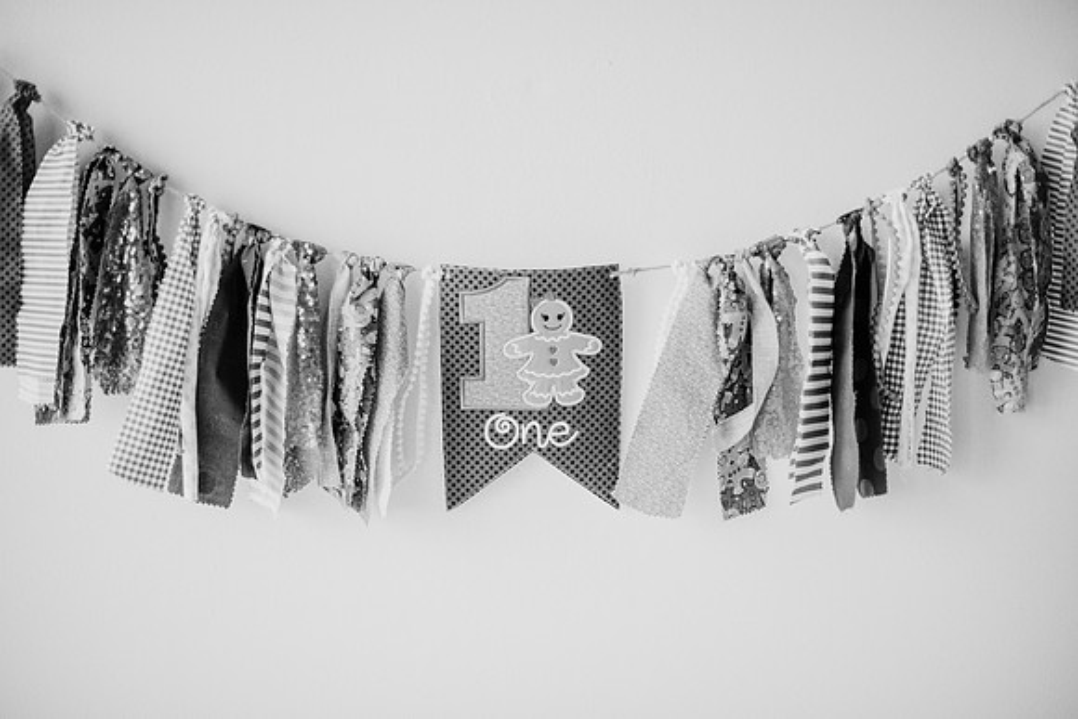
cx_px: 539
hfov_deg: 39.6
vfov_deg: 27.0
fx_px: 1498
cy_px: 360
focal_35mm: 50
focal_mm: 50
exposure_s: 1/640
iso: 640
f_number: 1.8
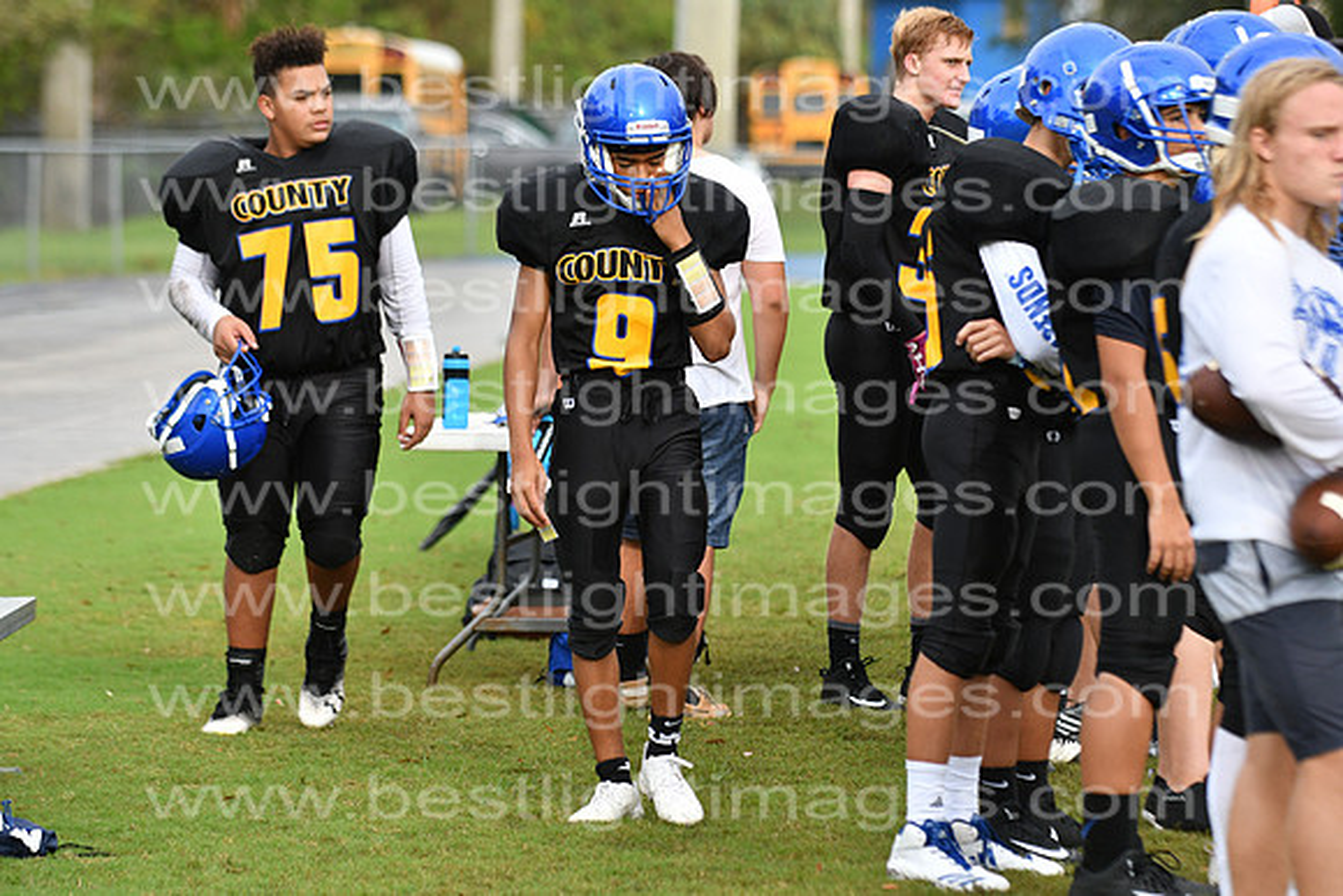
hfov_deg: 9.8
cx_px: 672
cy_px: 448
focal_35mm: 210
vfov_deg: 6.5
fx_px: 7836
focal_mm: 140
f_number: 3.5
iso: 800
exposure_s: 1/3200
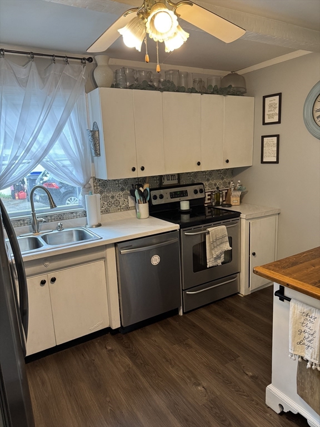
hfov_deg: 56.8
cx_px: 160
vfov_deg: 71.6
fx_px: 296
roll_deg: +3.5
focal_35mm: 24
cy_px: 214
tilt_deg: -11.2
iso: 250
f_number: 1.78
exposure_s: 1/60
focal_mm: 6.76
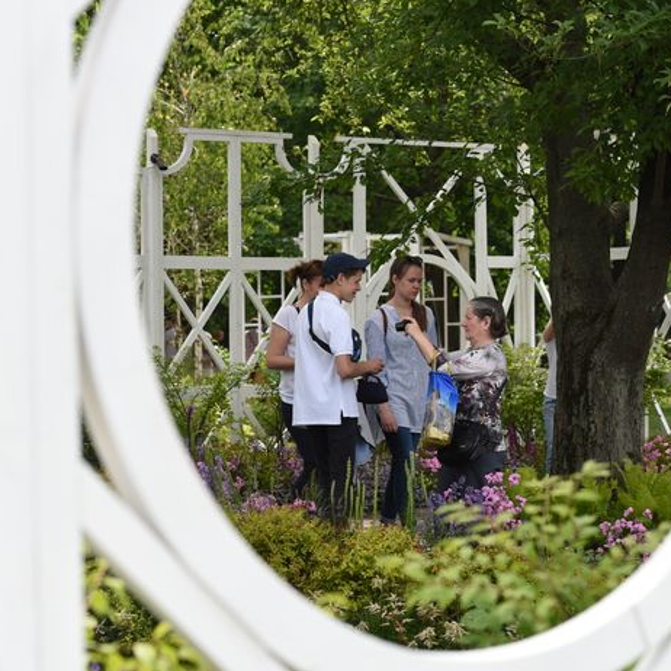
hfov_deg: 19.3
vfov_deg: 19.3
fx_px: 1974
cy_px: 334
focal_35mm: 90
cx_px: 383
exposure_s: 1/400
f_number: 5
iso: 160
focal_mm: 70
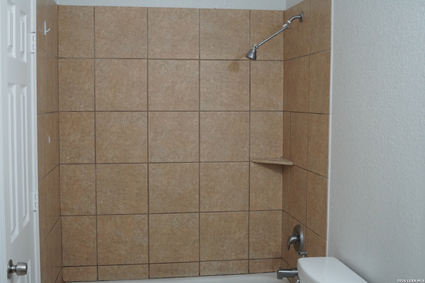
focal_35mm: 42
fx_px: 496
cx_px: 212
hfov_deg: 46.4
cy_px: 142
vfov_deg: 31.9
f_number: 2.8
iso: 2500
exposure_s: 1/640
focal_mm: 28
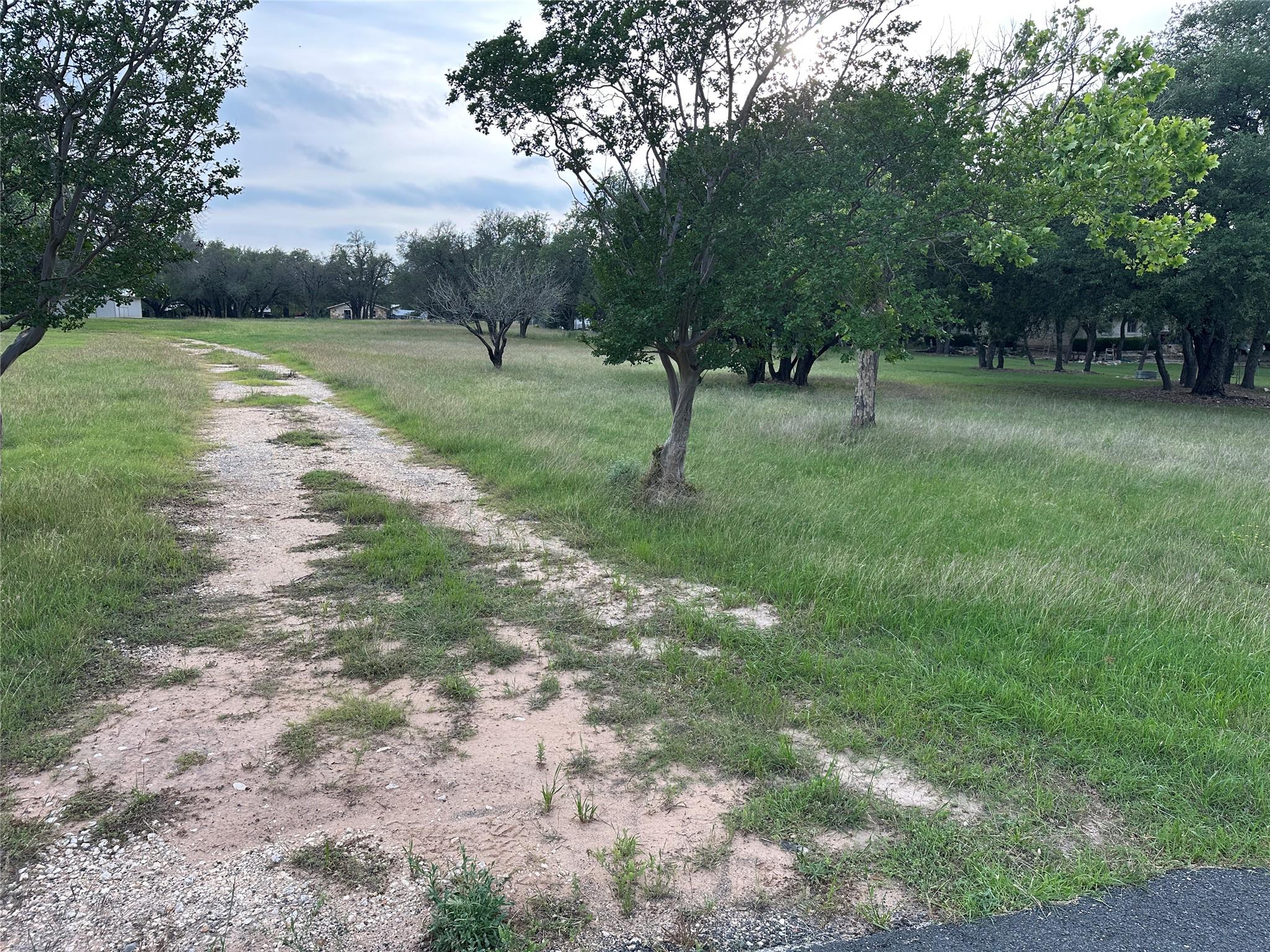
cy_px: 476
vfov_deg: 56.8
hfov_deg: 71.6
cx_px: 635
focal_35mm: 24
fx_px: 881
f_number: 1.78
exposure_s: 1/762
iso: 80
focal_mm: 6.86
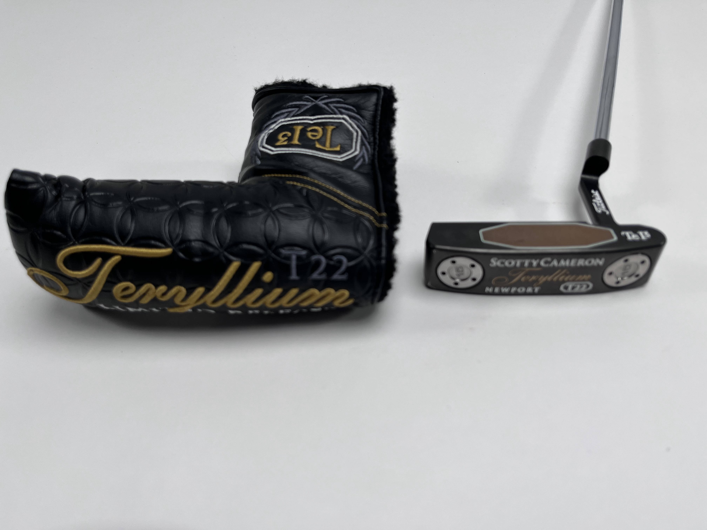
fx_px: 531
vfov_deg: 53.1
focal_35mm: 26
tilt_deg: -47.3
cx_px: 354
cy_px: 265
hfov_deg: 67.3
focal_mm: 5.1
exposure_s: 1/452
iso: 50
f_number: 1.6
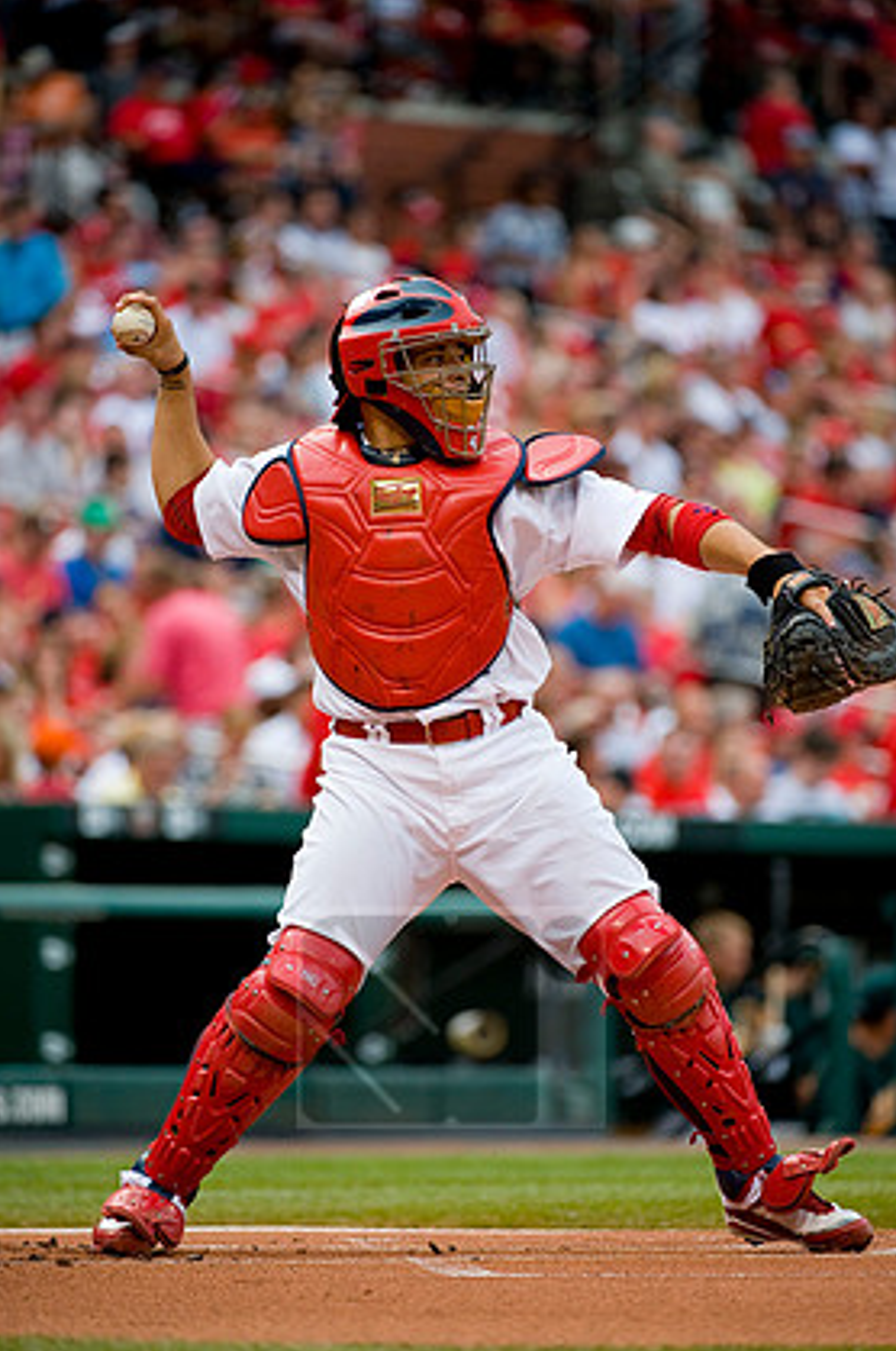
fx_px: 12472
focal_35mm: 333
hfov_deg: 4.1
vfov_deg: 6.2
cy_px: 687
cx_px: 453
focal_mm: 310
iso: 640
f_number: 4
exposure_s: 1/1000
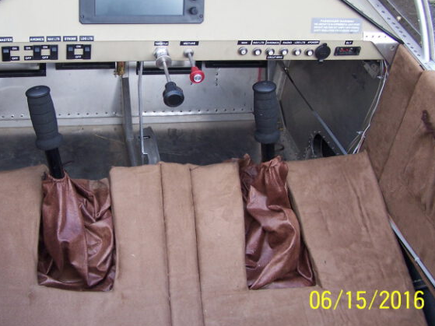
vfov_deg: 26.5
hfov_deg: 34.7
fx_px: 691
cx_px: 159
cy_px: 135
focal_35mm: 55
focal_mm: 6.7
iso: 80
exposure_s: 1/100
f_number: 2.8
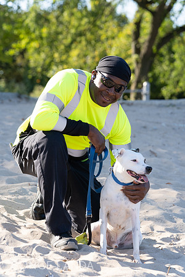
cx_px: 92
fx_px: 1017
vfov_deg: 15.5
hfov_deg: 10.4
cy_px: 138
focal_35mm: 132
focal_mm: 132
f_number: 6.3
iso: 400
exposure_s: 1/400
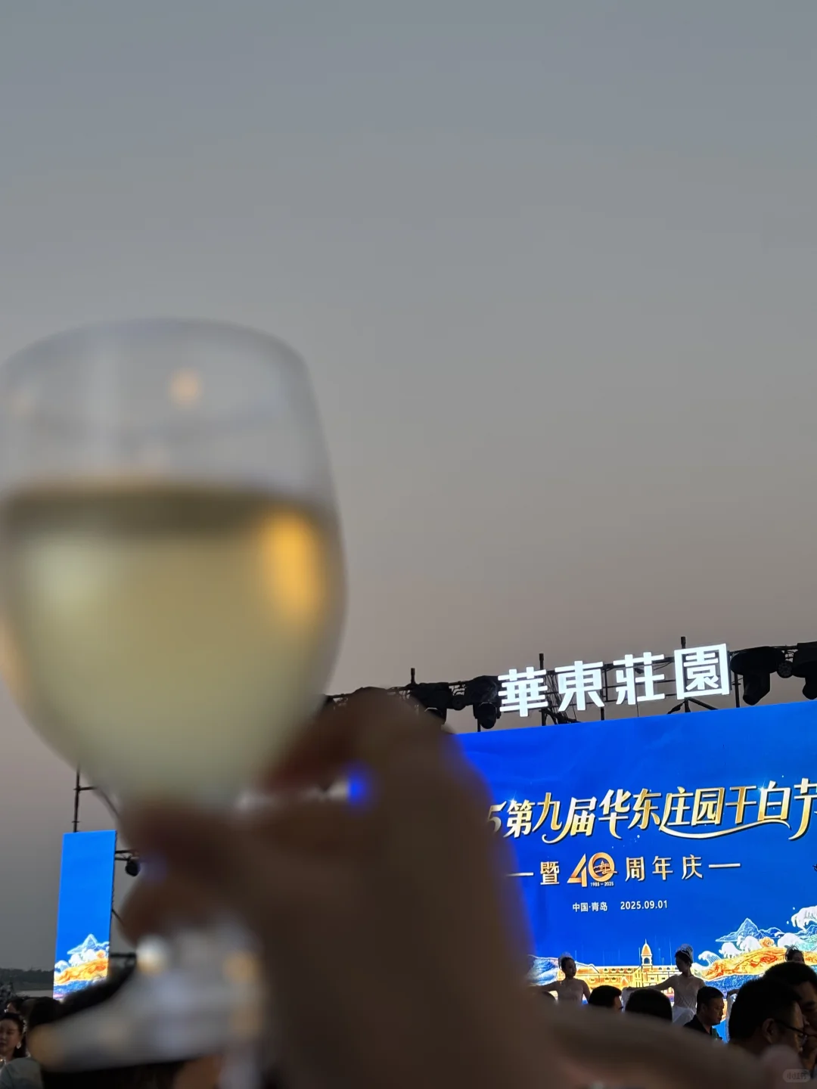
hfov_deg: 28.0
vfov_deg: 36.8
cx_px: 408
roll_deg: +0.2
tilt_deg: +14.1
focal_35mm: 52
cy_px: 544
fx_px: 1636
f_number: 1.6
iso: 32
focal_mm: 5.96
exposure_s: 1/120
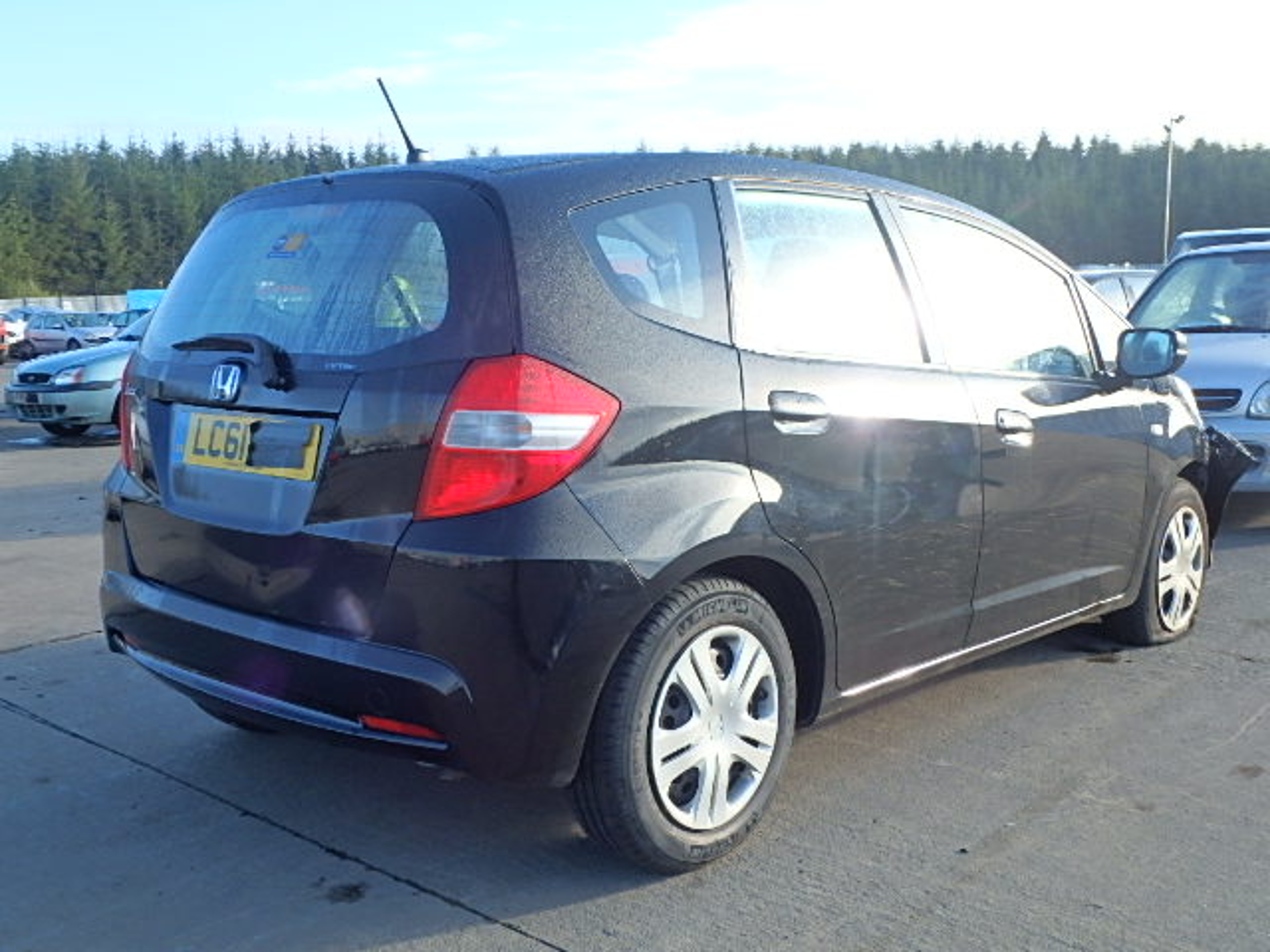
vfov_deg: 39.7
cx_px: 635
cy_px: 476
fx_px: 1321
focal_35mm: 36
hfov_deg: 51.4
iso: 125
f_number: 5
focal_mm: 6.4
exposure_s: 1/200
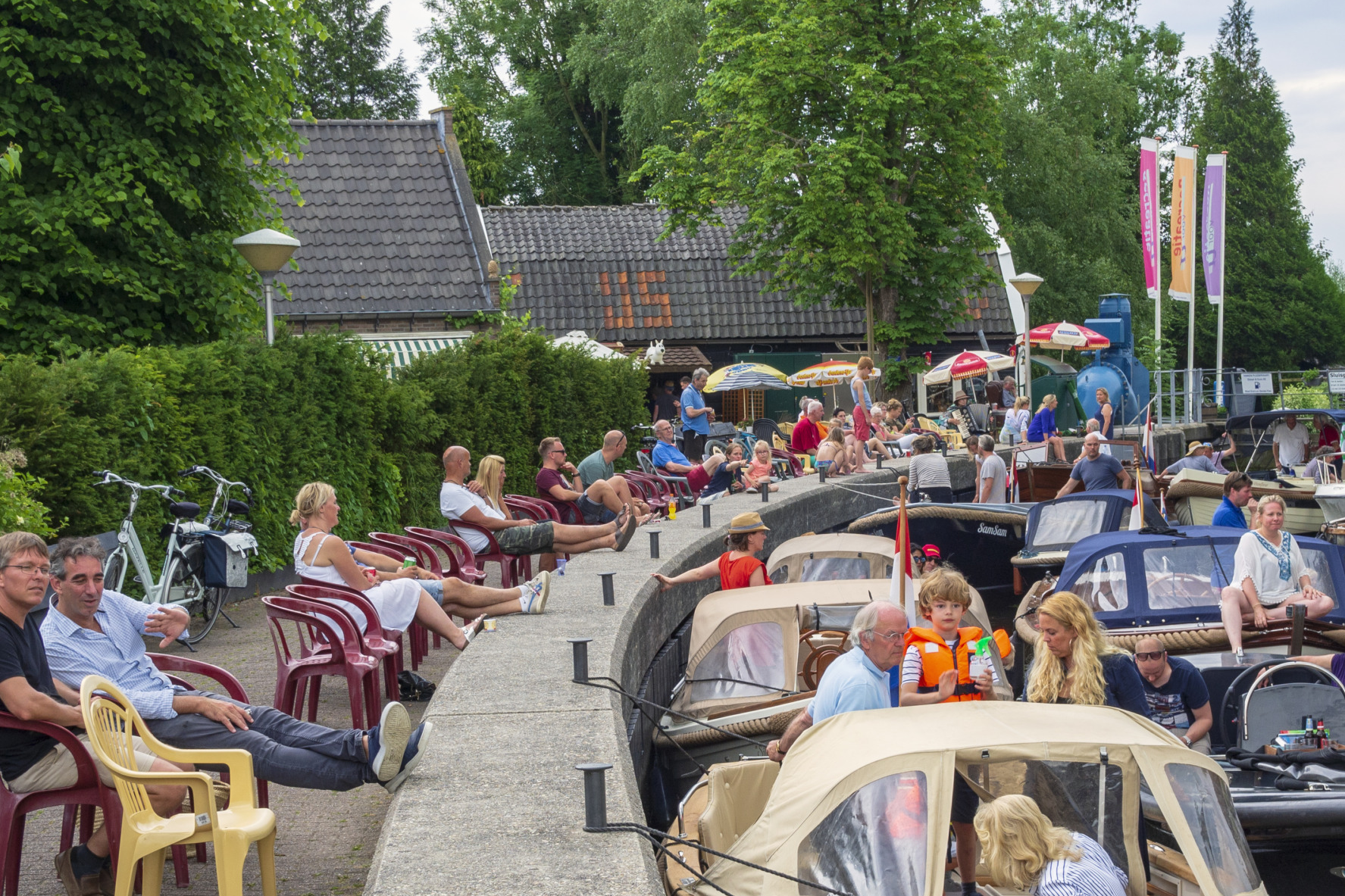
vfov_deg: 18.1
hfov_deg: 26.9
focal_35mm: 75
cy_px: 610
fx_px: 2802
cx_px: 849
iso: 200
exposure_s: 1/50
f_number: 8
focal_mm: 25
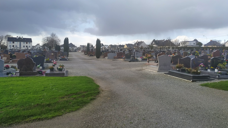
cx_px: 114
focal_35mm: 27
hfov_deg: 69.9
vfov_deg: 42.7
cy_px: 53
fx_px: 163
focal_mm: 3.94
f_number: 1.9
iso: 100
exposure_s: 1/772
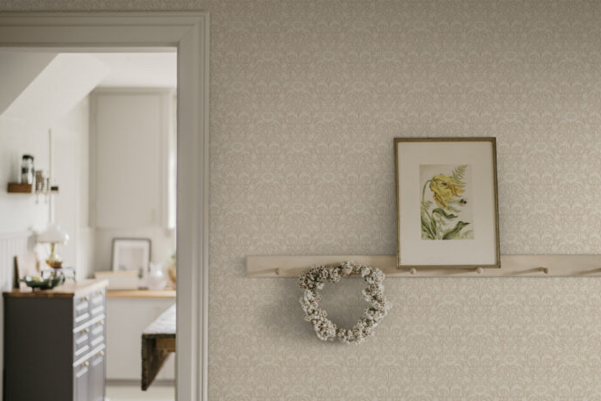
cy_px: 198
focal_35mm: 51
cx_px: 298
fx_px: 851
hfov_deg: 38.9
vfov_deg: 26.5
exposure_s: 1/100
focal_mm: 50
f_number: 2.2
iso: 400
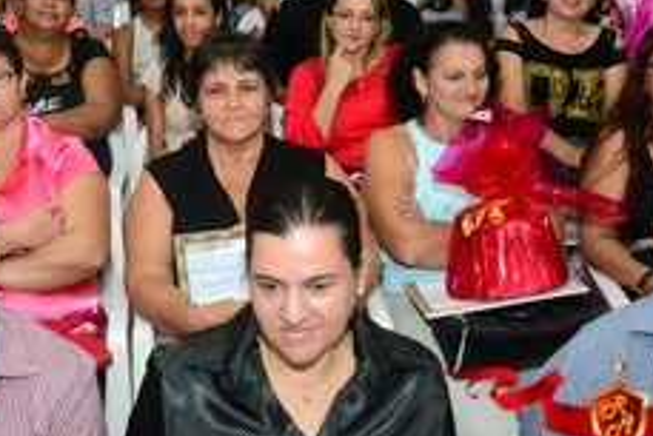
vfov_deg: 22.8
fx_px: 1071
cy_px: 120
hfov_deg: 33.5
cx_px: 191
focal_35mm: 59
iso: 3200
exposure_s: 1/125
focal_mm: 20
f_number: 5.6
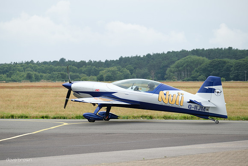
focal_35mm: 222
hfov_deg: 9.3
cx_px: 124
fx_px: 1526
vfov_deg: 6.2
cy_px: 83
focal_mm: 140
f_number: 4
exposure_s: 1/640
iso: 160
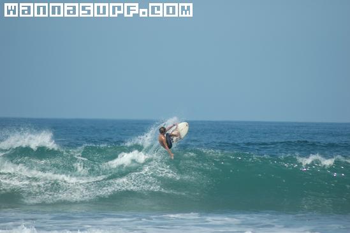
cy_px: 116
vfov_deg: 3.0
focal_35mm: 450
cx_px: 175
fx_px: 4371
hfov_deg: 4.6
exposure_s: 1/1250
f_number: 5.6
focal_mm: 300
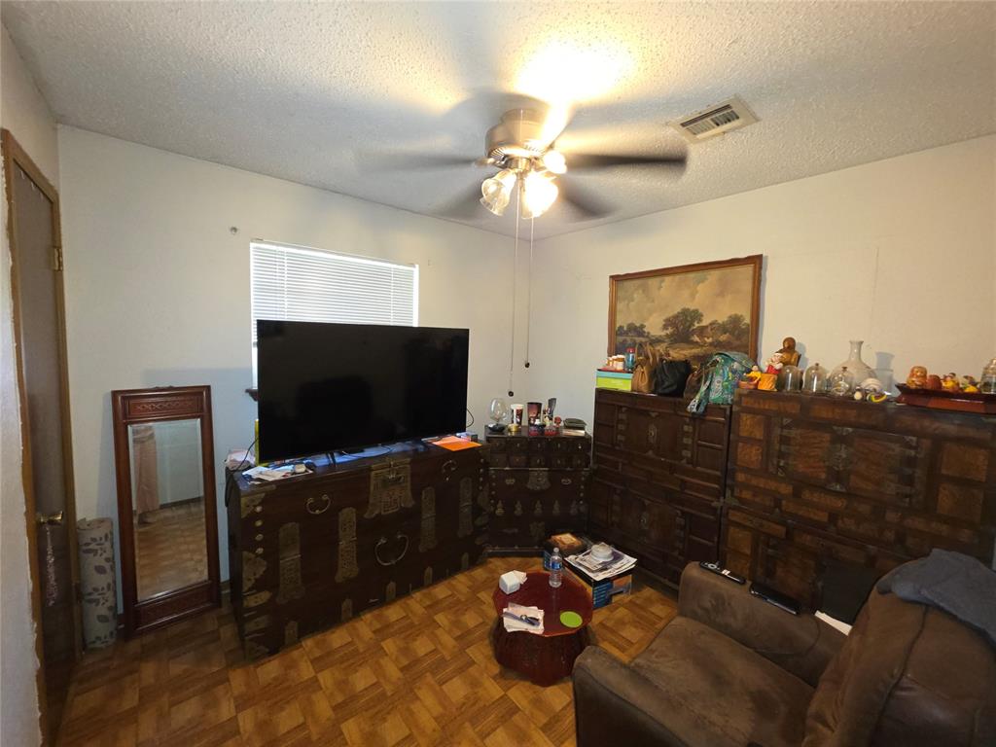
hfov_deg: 106.2
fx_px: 374
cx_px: 498
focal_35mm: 13
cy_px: 374
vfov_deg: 89.9
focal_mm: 2.2
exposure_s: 1/30
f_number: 1.9
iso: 320
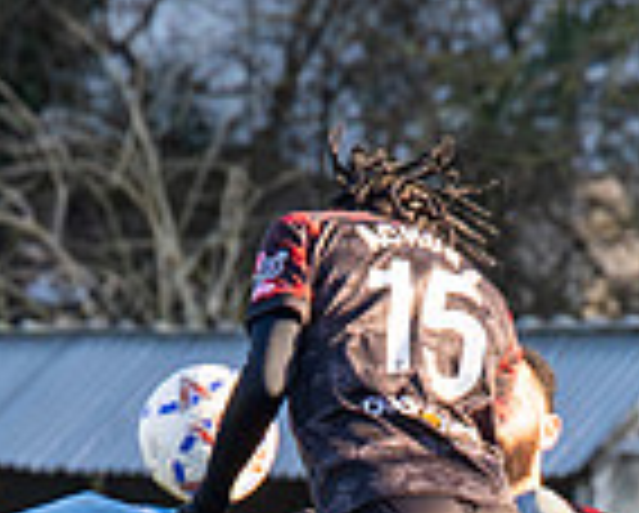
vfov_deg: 1.8
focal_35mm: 873
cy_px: 1064
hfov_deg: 2.2
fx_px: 16533
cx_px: 200
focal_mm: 92
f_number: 4
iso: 800
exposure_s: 1/2500
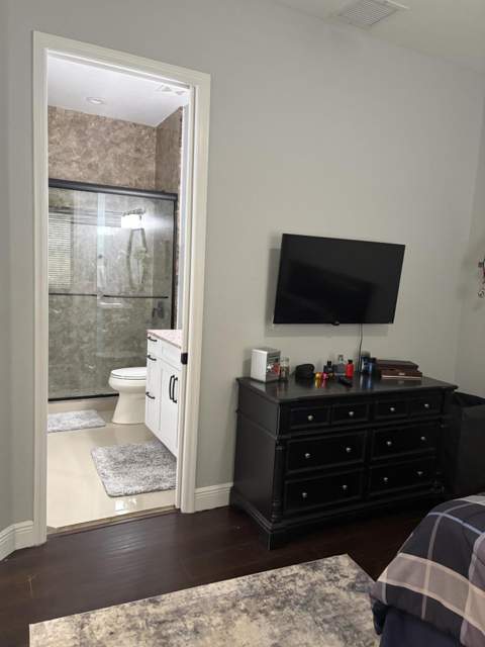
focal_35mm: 26
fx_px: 486
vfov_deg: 67.3
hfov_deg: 53.1
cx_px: 242
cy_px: 324
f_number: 1.6
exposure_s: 1/60
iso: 320
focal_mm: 5.96
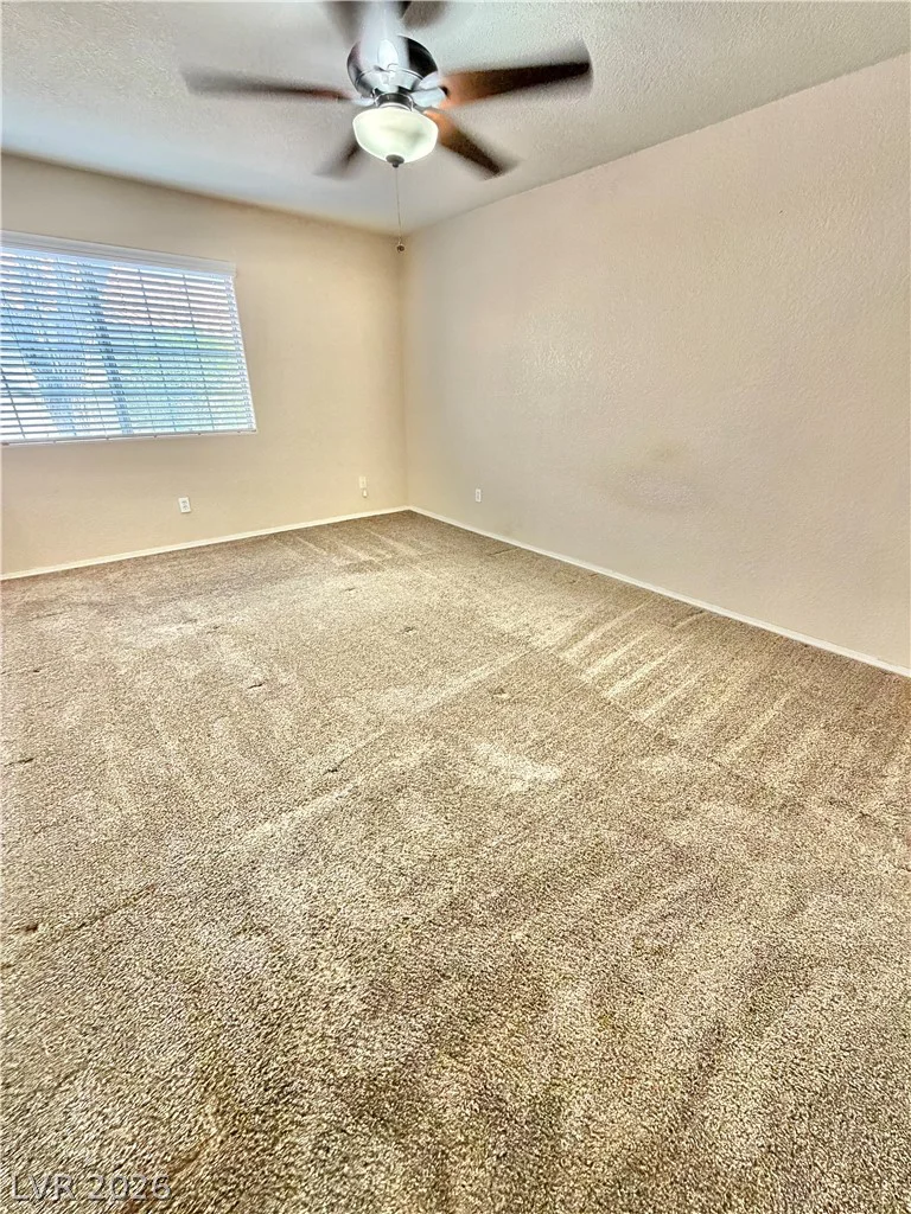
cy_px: 607
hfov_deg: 85.7
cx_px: 456
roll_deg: -0.3
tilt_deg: -24.9
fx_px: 491
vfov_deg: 102.1
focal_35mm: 14
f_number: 2.2
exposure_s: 1/60
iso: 320
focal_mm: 2.22
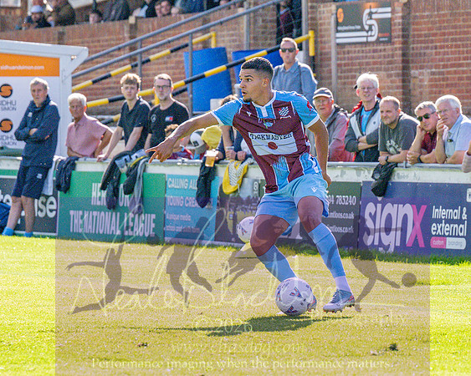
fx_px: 4508
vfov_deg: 4.8
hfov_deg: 6.0
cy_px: 130
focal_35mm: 324
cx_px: 260
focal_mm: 120
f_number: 4
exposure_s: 1/5000
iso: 400
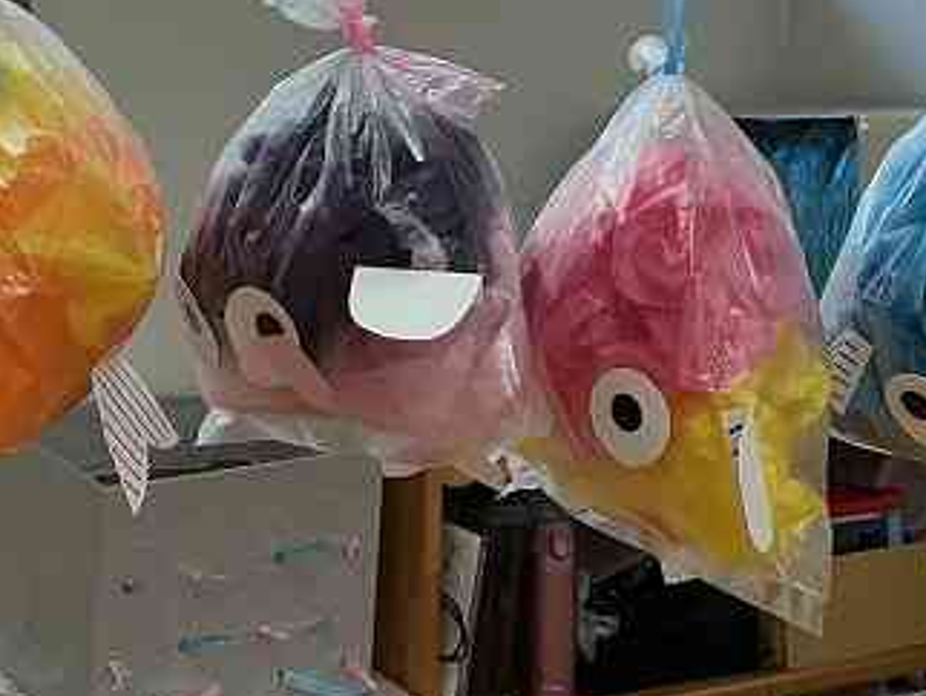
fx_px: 2409
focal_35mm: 90
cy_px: -95
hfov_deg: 21.7
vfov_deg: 15.9
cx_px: 512
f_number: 1.8
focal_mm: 3
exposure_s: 1/152
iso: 32
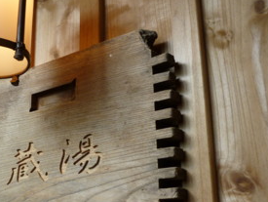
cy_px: 106
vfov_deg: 27.1
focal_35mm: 54
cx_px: 65
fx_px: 419
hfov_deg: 34.7
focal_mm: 5.5
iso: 160
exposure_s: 1/30
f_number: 2.8
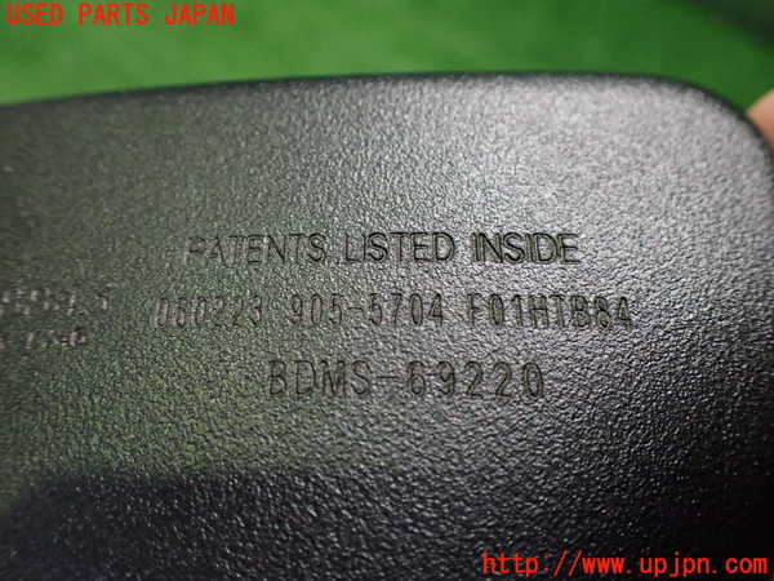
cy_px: 290
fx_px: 671
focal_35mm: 30
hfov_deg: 60.0
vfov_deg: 46.8
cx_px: 387
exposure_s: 1/80
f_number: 2.3
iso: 800
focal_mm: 5.4
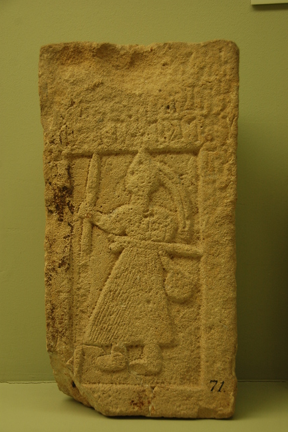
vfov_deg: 34.5
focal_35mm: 58
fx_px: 696
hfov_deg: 23.4
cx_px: 144
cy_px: 216
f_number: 4.5
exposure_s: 1/15
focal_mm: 38
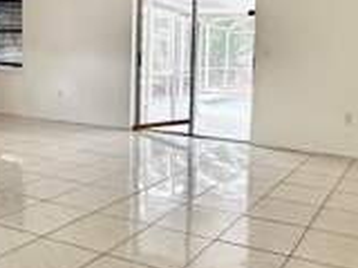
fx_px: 434
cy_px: 96
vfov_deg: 34.1
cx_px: 219
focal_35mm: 42
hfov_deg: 44.5
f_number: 2.2
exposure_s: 1/99
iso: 80
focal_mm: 2.22
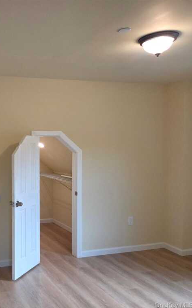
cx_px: -12
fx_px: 276
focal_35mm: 33
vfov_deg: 58.1
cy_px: 154
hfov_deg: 34.0
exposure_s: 1/120
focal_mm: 5.4
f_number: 1.8
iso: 200
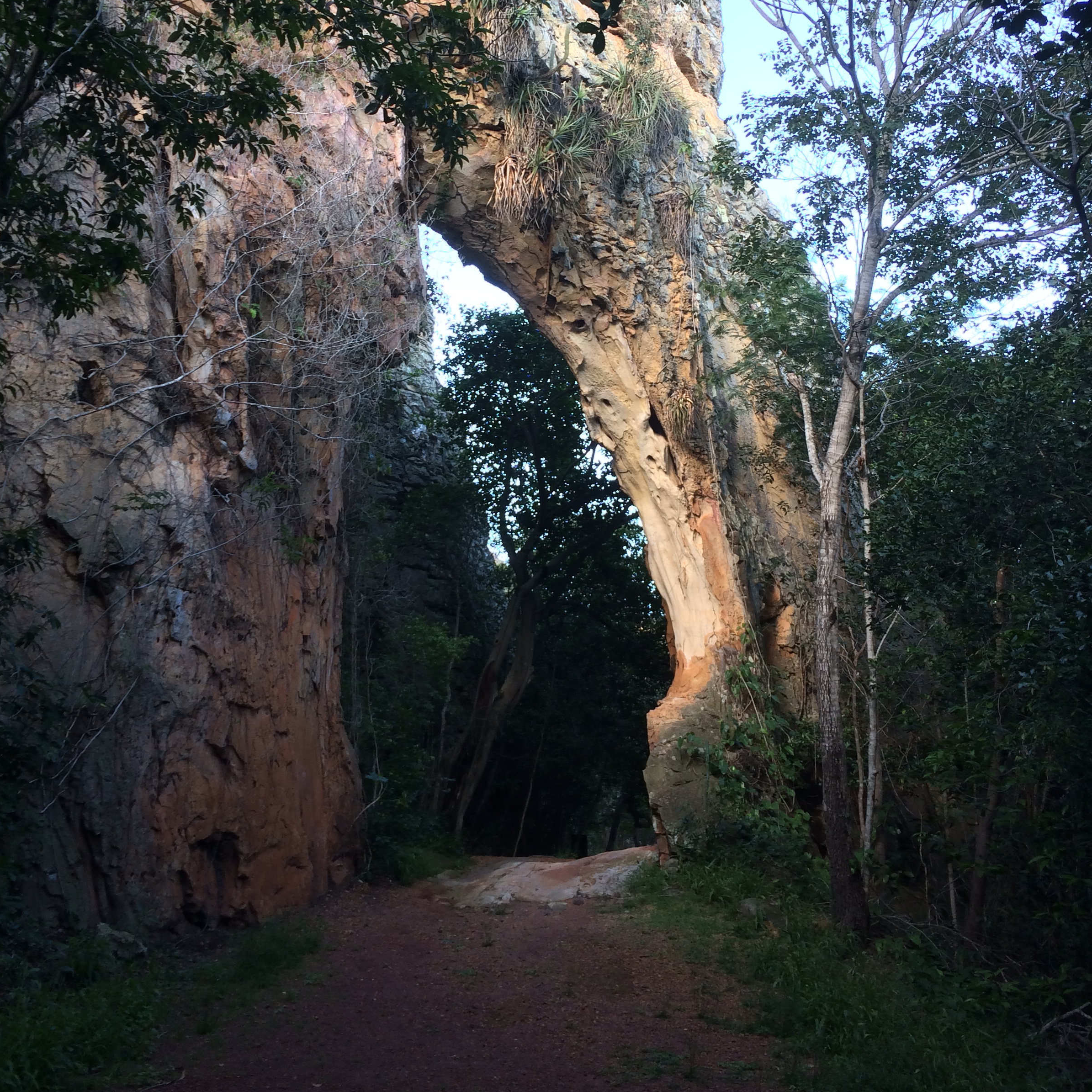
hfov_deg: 47.2
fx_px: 1249
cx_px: 540
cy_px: 374
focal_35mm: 35
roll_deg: +0.0
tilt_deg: +20.6
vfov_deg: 46.6
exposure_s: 1/60
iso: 40
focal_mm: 4.15
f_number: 2.2
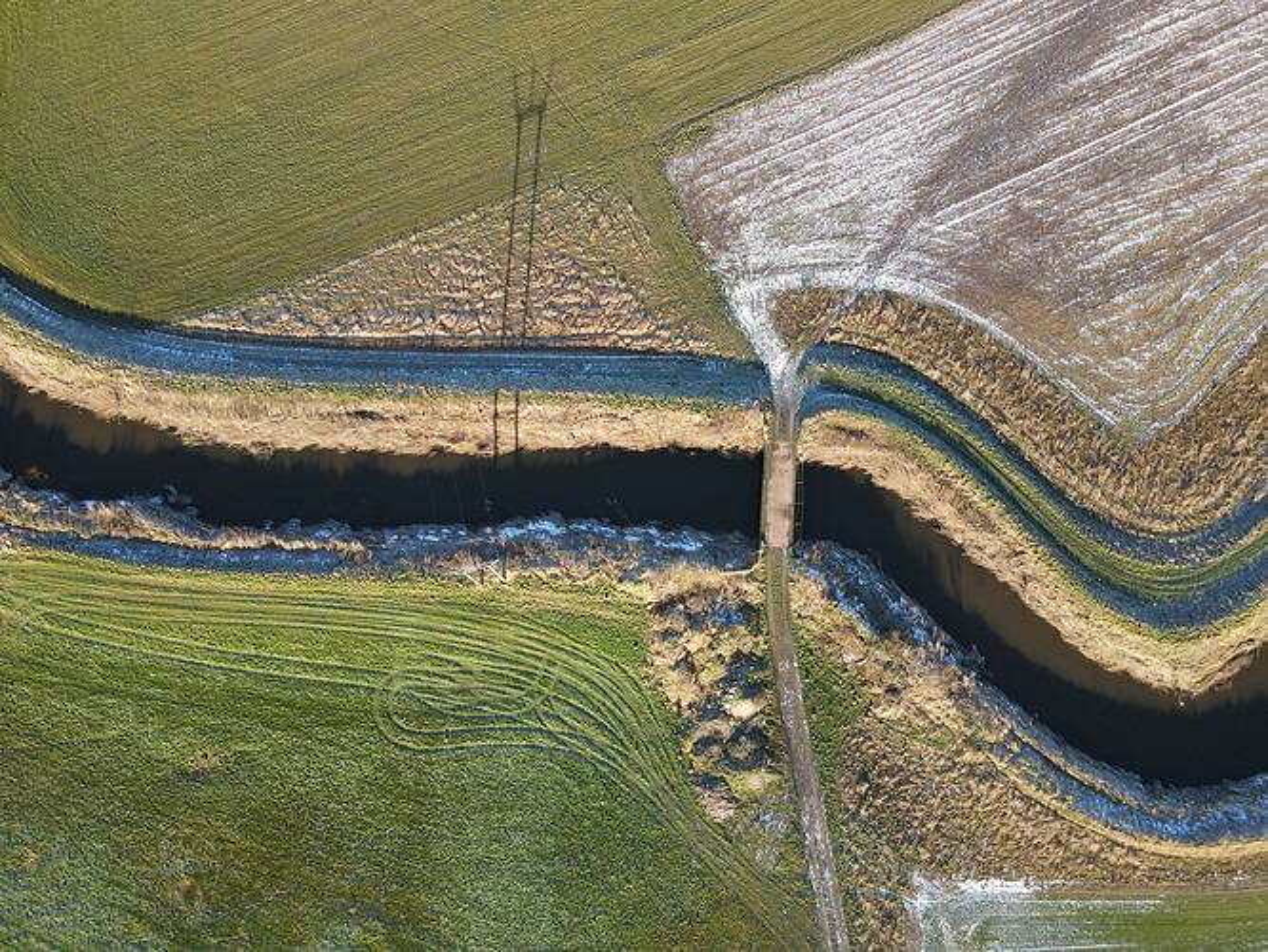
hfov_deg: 71.6
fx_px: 879
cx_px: 634
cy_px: 476
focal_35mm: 24
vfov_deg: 56.8
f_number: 2.8
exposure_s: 1/125
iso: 100
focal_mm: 4.5
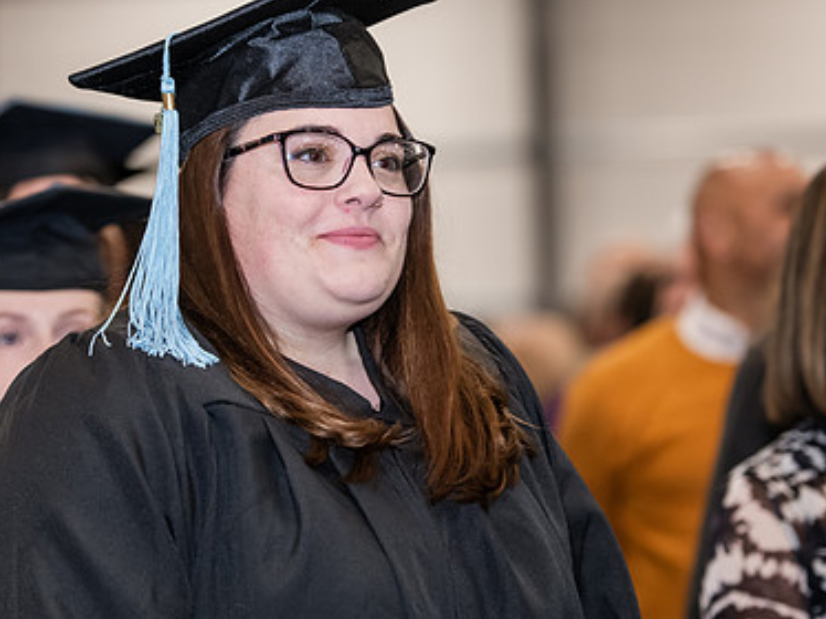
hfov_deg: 11.1
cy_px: 326
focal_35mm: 179
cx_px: 398
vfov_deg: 8.3
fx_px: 4269
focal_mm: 120
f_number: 3.2
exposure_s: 1/200
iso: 2500
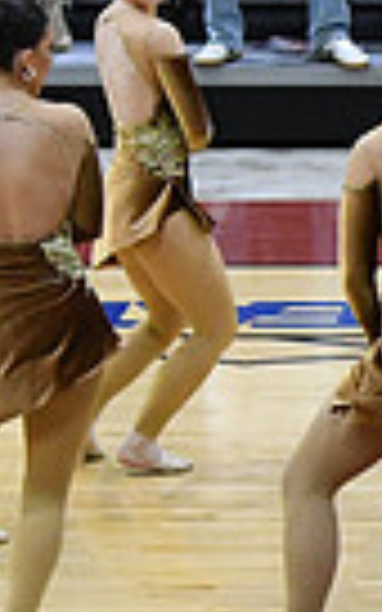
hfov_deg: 2.8
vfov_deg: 4.6
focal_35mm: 458
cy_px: 587
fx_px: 7629
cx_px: 1177
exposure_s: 1/400
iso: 5000
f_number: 4
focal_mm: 70
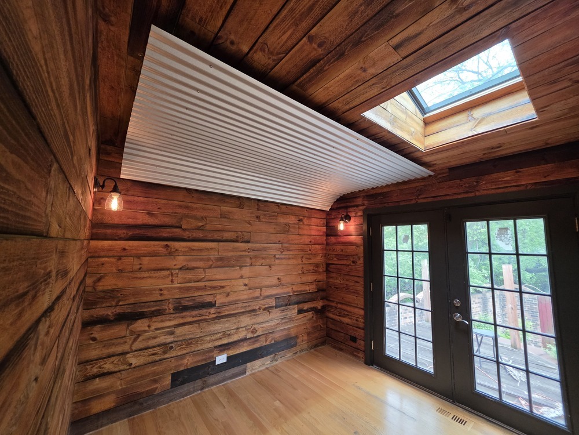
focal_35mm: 13
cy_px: 218
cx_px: 290
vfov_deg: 89.9
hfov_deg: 106.2
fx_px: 217
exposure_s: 1/120
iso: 320
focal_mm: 2.2
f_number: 1.9
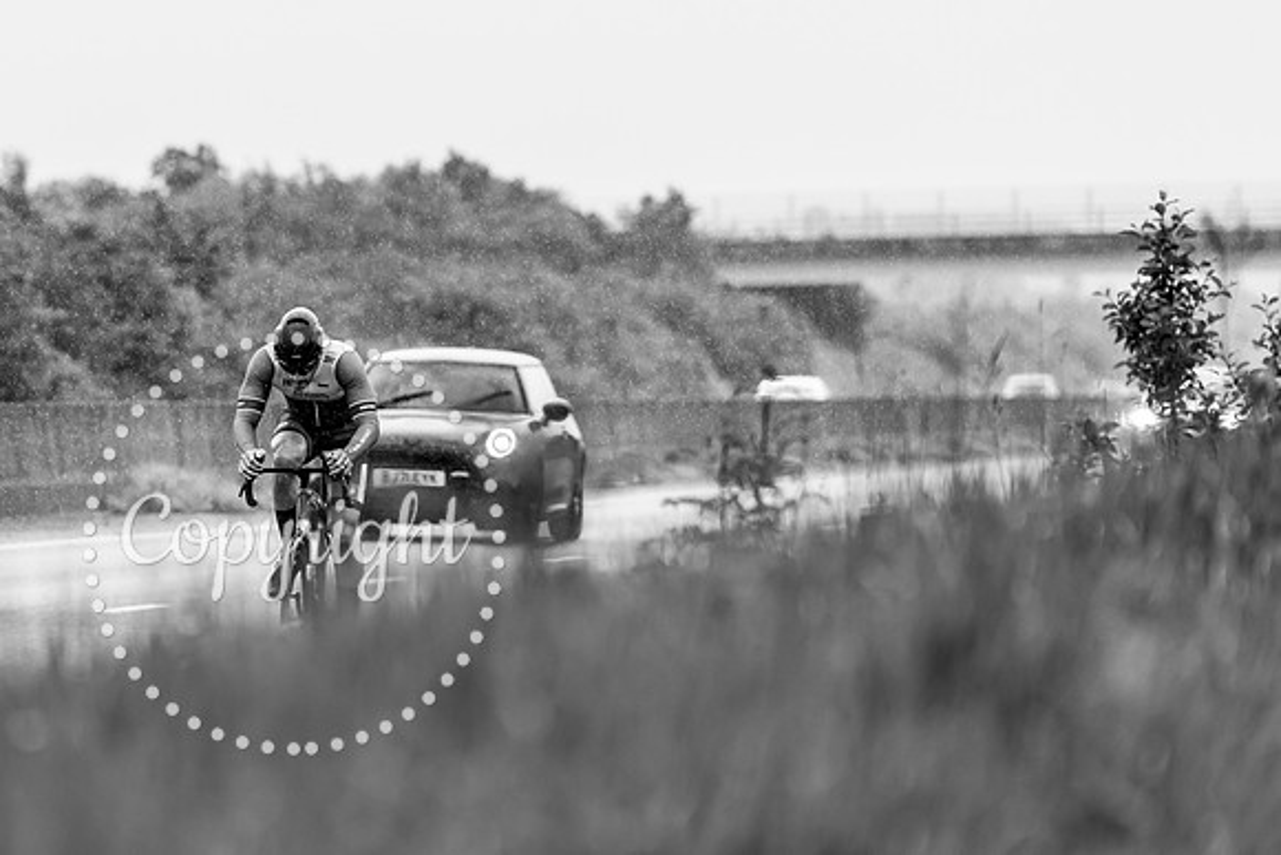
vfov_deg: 4.2
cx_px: 285
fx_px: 11751
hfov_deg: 6.2
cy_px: 427
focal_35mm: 330
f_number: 3.5
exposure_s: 1/1000
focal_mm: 200
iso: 320
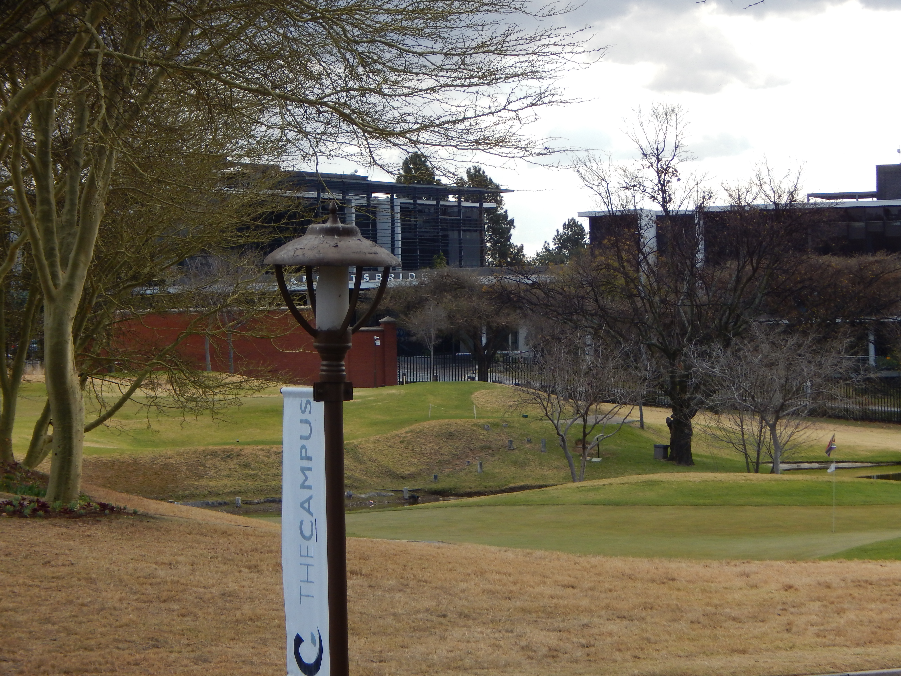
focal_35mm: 104
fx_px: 2707
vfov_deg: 14.2
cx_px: 450
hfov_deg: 18.9
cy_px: 338
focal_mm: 18.7
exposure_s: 1/400
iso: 125
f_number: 4.5
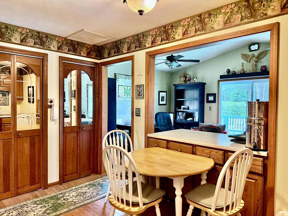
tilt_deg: -1.9
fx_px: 200
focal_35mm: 24
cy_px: 108
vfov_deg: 56.8
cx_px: 144
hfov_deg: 71.6
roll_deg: -0.8
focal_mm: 6.76
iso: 800
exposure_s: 1/60
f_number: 1.78
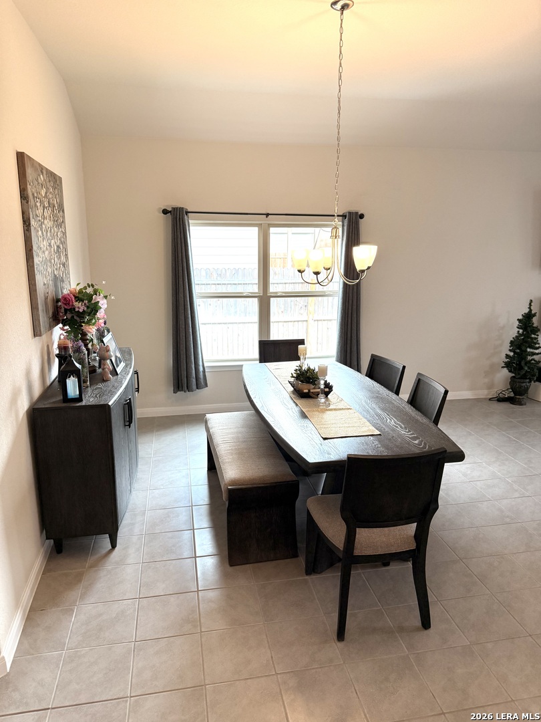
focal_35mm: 24
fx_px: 500
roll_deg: -0.6
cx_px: 270
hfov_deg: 56.8
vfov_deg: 71.6
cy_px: 361
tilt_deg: -12.9
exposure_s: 1/172
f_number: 1.78
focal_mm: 6.76
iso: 200
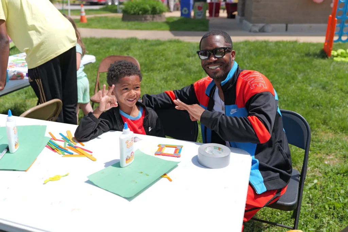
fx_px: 338
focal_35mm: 35
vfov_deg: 37.8
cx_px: 174
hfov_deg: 54.4
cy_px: 116
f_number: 3.2
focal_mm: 35
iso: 100
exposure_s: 1/1000
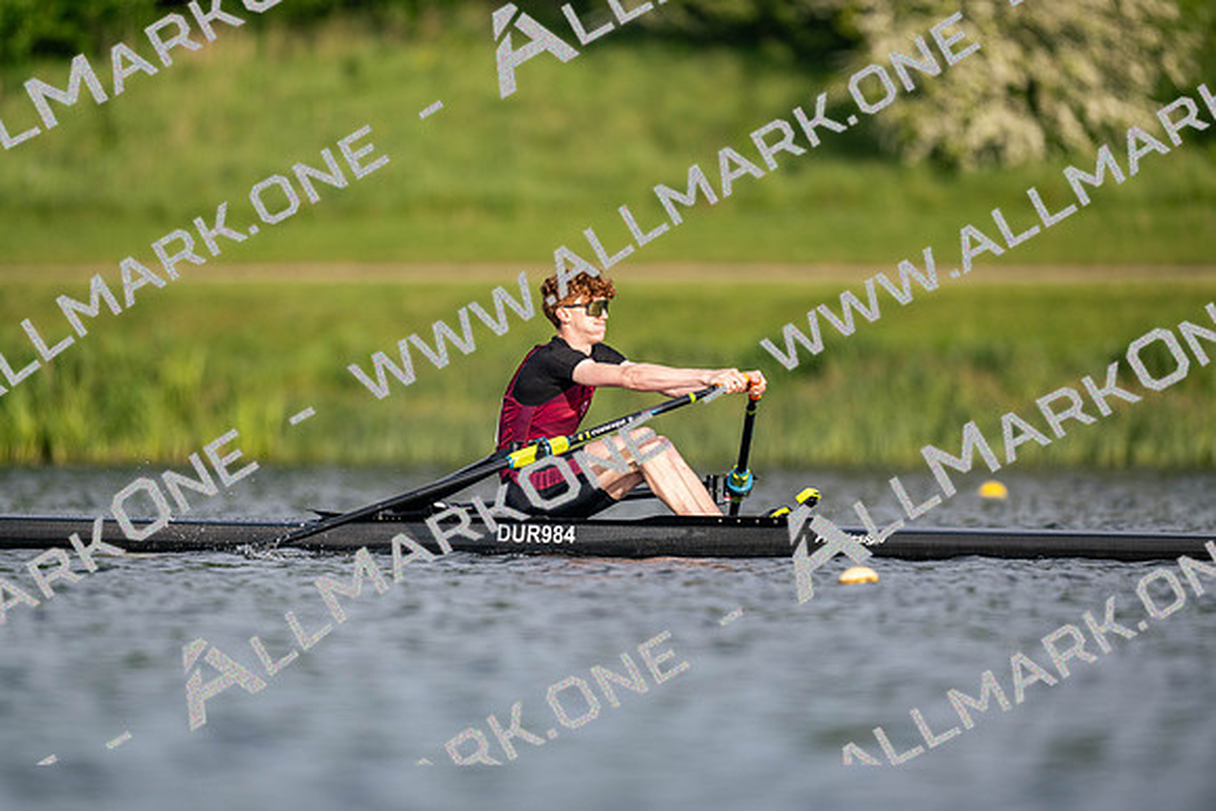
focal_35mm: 600
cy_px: 406
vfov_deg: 2.3
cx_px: 608
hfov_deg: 3.4
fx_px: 20270
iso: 320
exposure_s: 1/2500
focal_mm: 600
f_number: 4
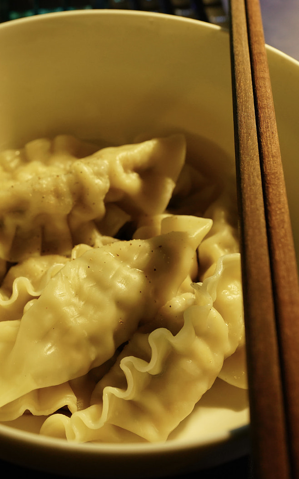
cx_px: 40
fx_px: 626
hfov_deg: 26.1
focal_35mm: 48
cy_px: 240
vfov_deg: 41.8
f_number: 5.6
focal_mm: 31
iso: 1000
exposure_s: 1/40
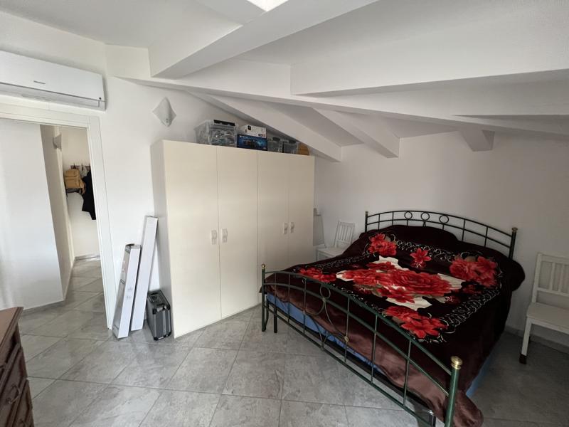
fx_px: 214
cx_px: 284
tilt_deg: -7.9
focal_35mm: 13
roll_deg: -0.3
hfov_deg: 106.2
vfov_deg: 89.9
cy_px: 214
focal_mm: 1.57
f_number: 1.8
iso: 320
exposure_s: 1/60
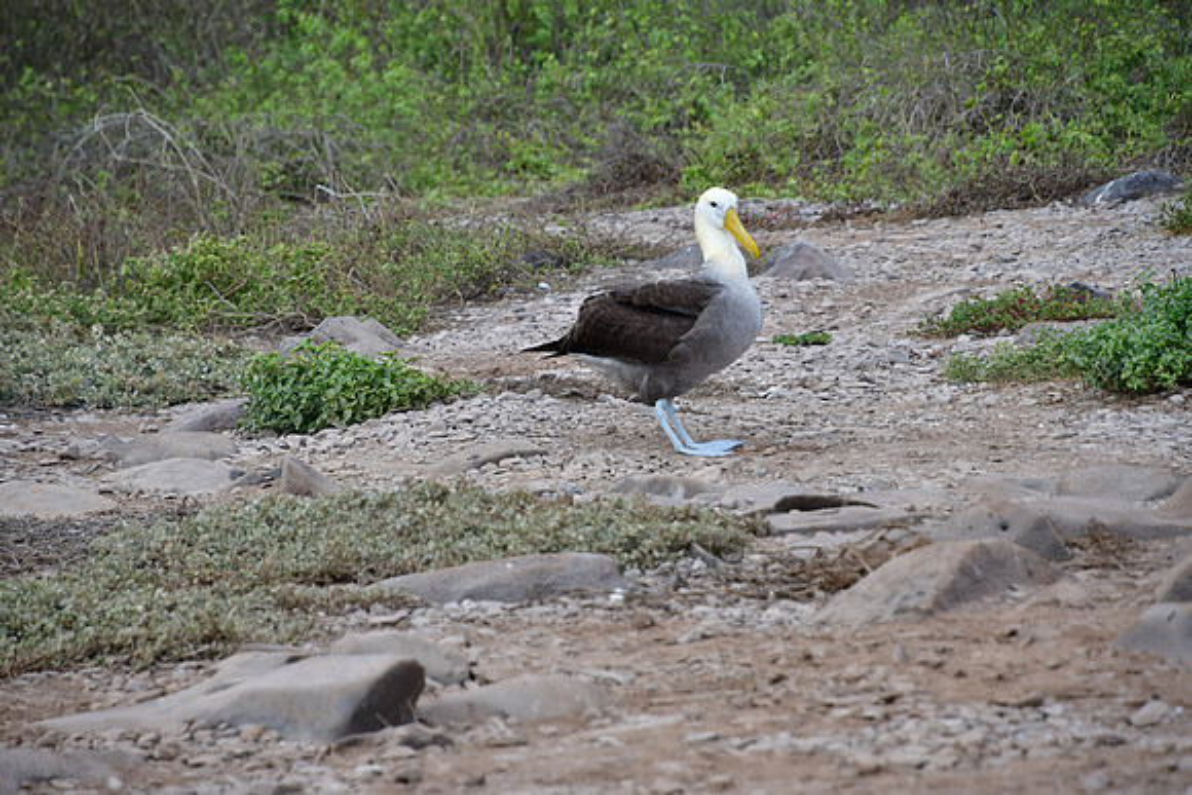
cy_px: 398
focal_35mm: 240
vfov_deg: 5.7
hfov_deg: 8.6
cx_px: 596
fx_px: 7948
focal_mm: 160
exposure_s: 1/1000
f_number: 6
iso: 250
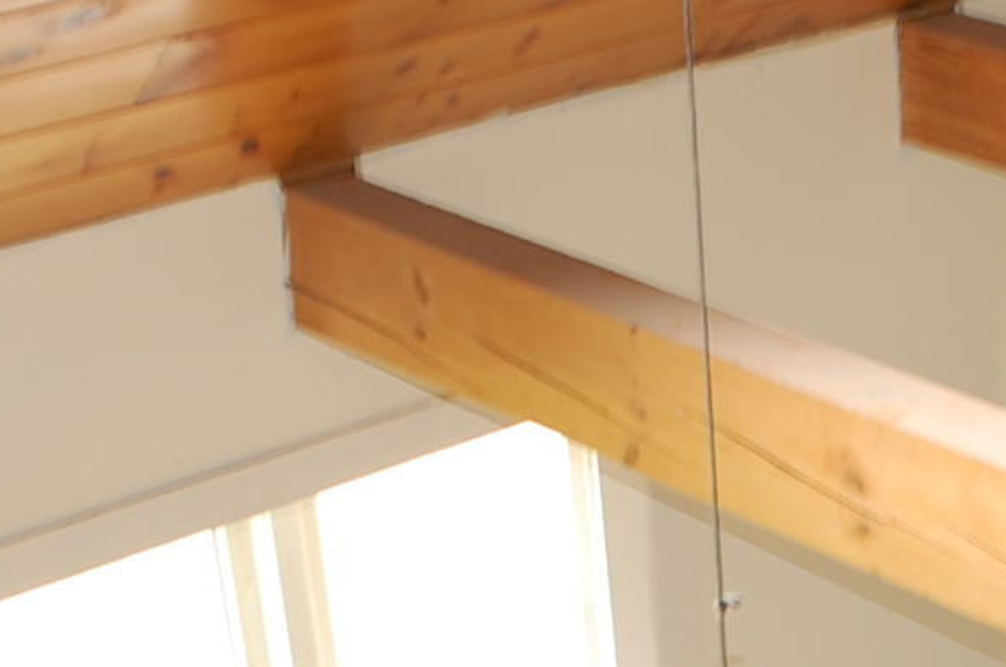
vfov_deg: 11.9
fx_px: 2956
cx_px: 1032
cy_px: 1185
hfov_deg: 18.7
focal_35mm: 106
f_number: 8
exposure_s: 1/4
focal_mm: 18
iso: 200
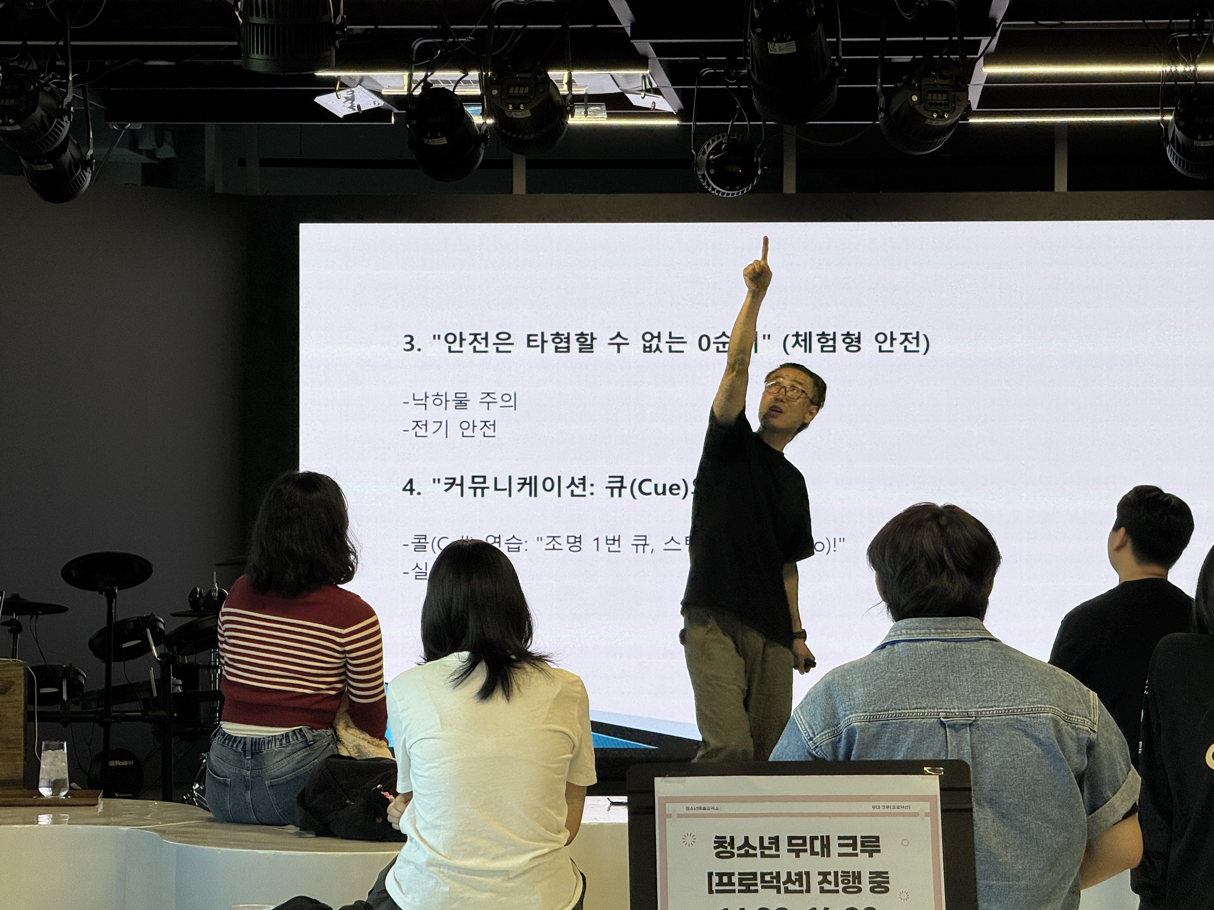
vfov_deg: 12.2
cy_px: 455
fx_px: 4243
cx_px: 607
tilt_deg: -0.5
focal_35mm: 121
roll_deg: -0.3
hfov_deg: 16.3
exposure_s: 1/161
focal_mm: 15.66
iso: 50
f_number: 2.8
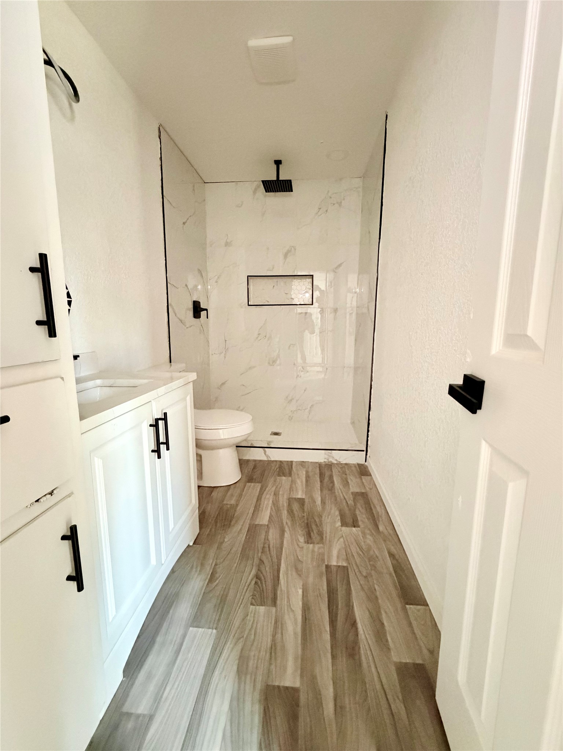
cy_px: 376
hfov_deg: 85.7
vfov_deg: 102.1
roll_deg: +0.1
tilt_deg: -9.1
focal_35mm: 14
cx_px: 282
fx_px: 304
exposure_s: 1/60
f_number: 2.2
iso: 1250
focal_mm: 2.22
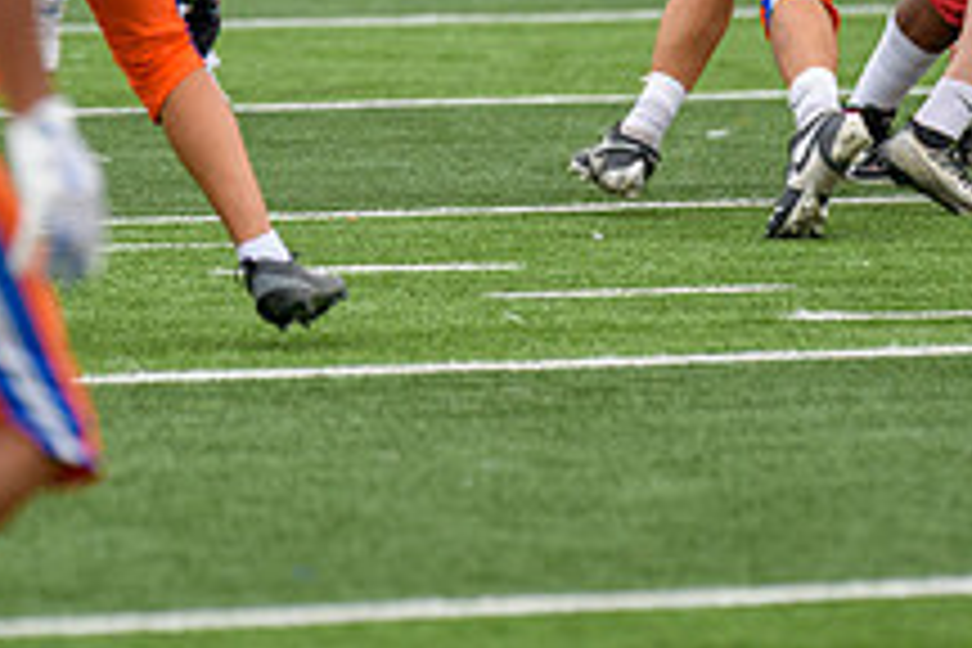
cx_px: 374
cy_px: -191
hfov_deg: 3.5
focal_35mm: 591
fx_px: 15956
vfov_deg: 2.3
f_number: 2.8
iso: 320
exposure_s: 1/800
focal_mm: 220
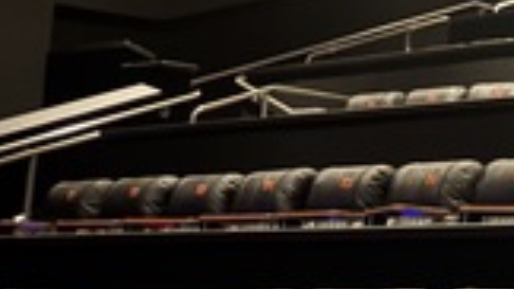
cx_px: 898
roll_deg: -1.1
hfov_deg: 16.4
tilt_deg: +9.9
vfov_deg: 10.8
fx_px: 1526
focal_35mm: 112
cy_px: 64
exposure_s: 1/2
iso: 1250
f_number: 1.6
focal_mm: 5.96
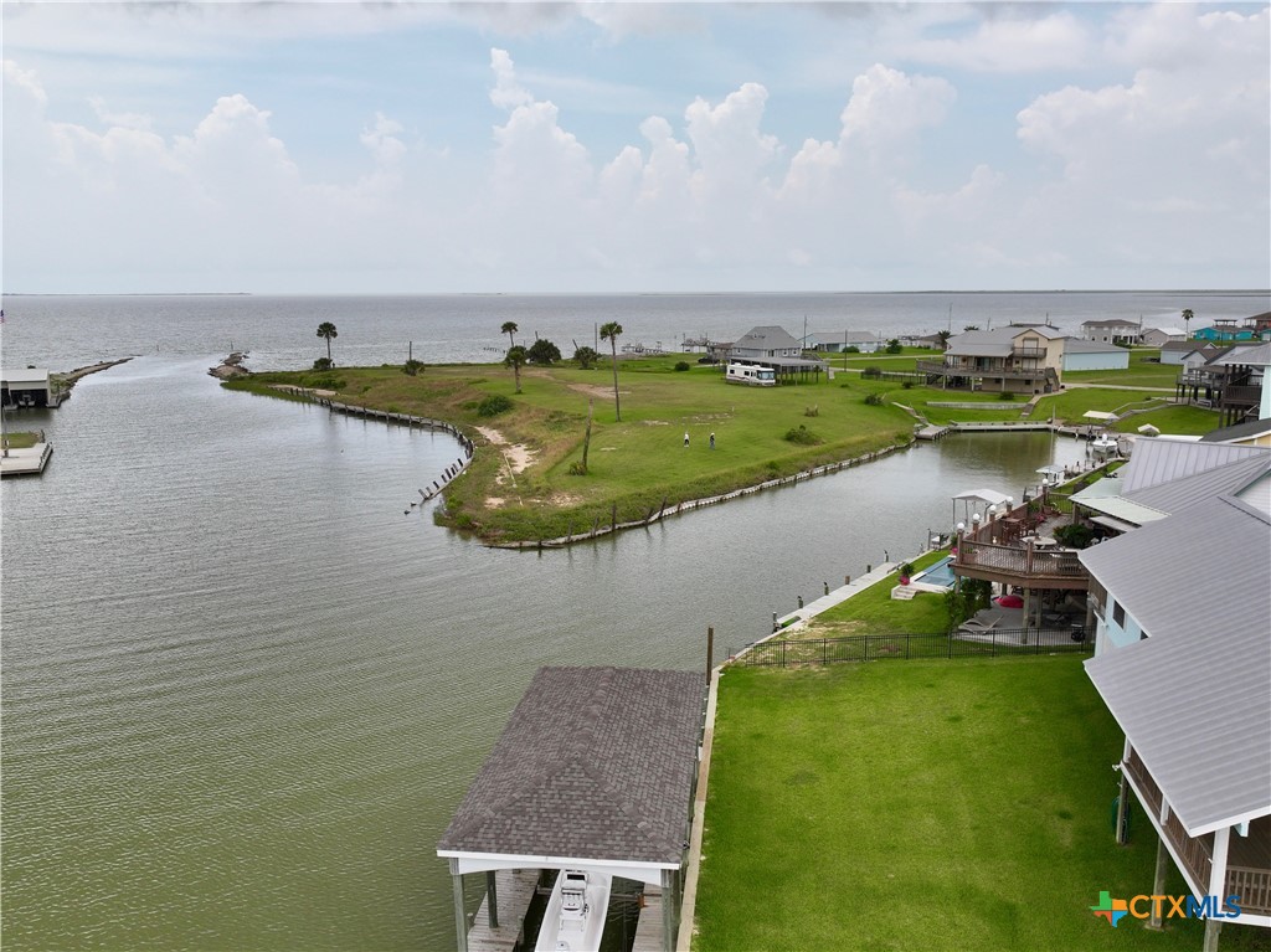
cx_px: 636
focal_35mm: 24
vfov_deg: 56.8
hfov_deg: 71.6
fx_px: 881
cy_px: 476
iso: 100
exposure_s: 1/120
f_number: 2.8
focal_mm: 12.29
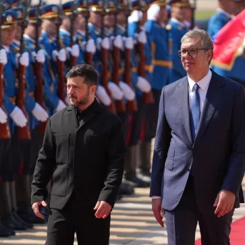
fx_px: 3091
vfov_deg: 4.5
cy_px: 123
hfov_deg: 4.5
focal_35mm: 386
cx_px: 82
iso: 400
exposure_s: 1/5000
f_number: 3.2
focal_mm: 200
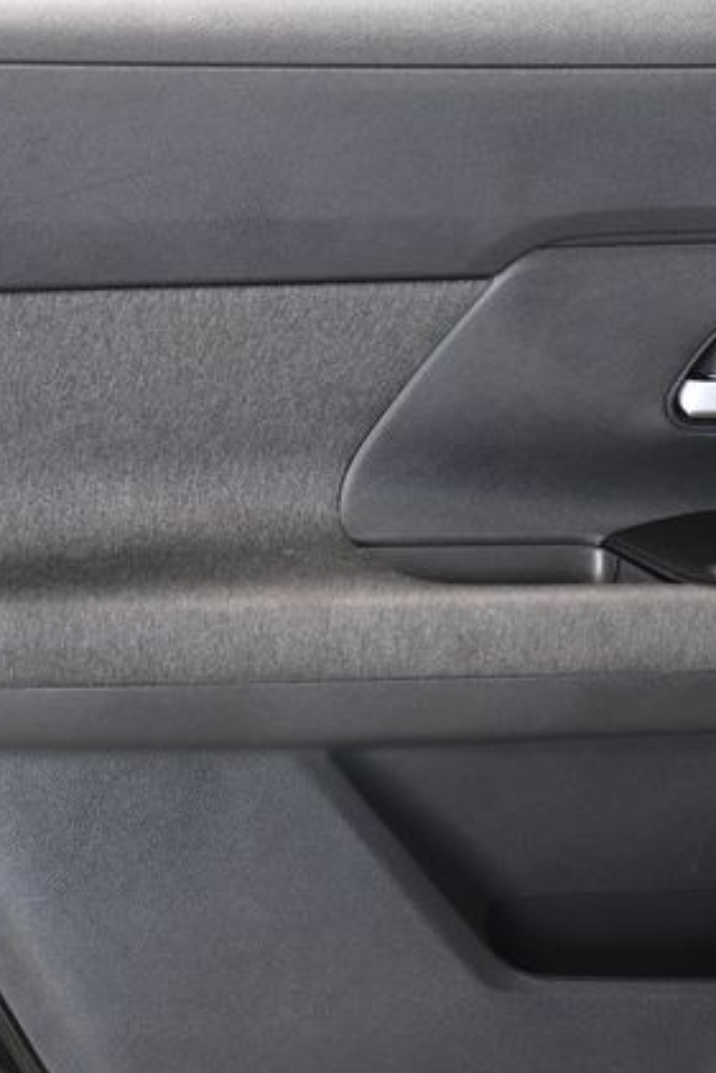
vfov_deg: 25.7
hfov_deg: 17.1
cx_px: 576
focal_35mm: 79
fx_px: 2355
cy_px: 539
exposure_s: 1/200
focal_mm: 35
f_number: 4.2
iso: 2500
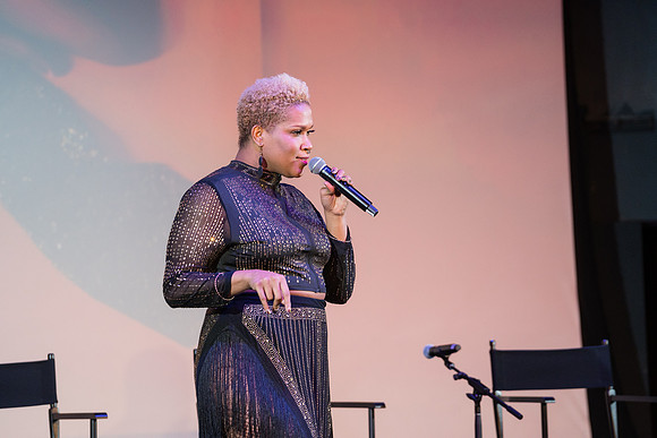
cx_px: 328
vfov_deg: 8.2
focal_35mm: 168
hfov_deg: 12.2
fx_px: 3067
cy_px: 219
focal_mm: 168
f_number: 4
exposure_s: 1/250
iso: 2000
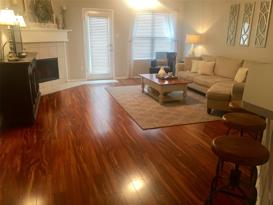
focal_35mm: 29
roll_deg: -0.7
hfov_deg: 61.7
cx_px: 136
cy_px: 102
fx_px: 229
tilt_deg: -16.0
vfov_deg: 48.2
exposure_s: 1/30
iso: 80
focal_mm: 4.15
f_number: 2.2
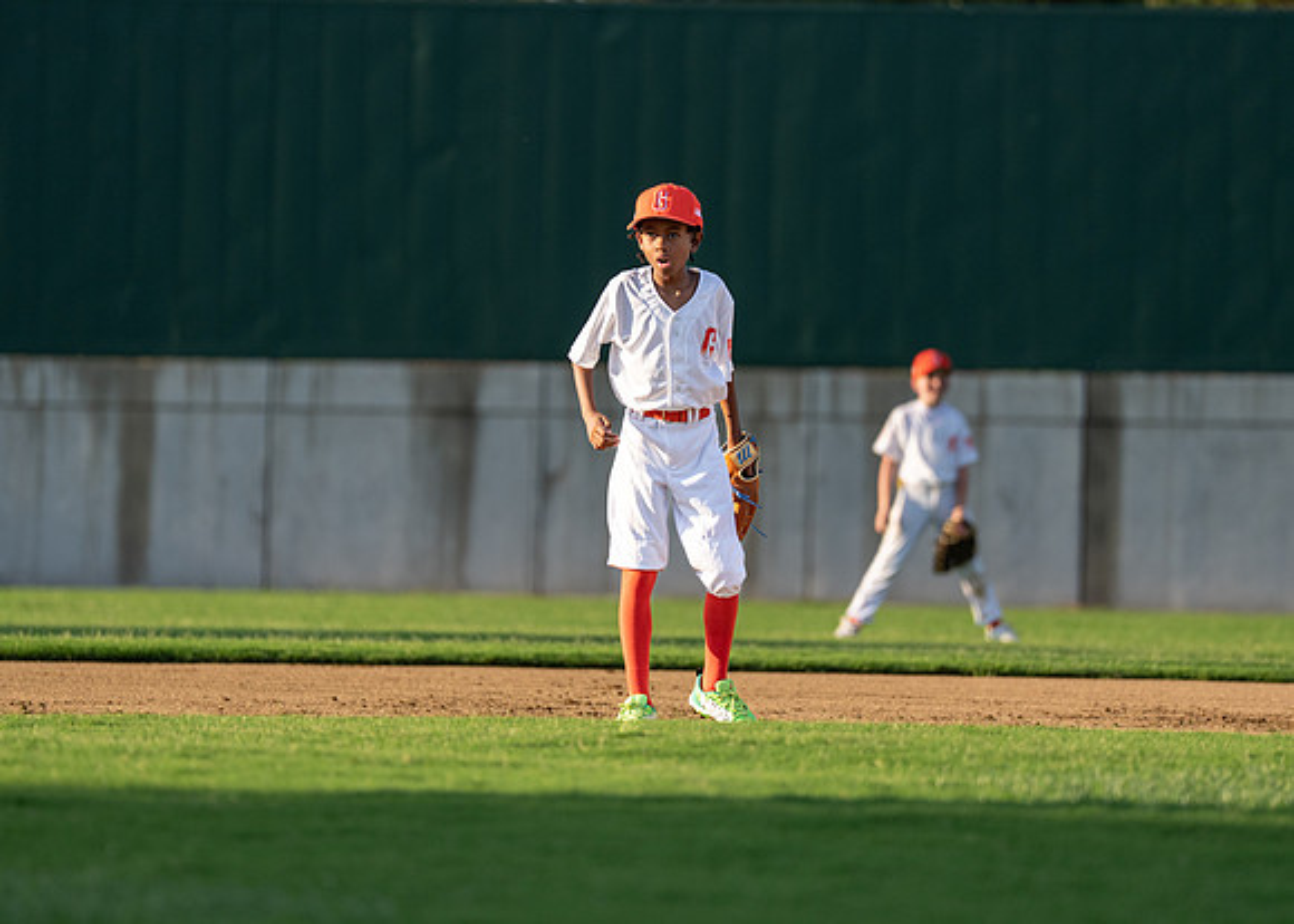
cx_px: 681
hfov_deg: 6.5
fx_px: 11458
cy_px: 385
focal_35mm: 312
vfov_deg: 4.6
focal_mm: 200
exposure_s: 1/2500
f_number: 2.8
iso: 320
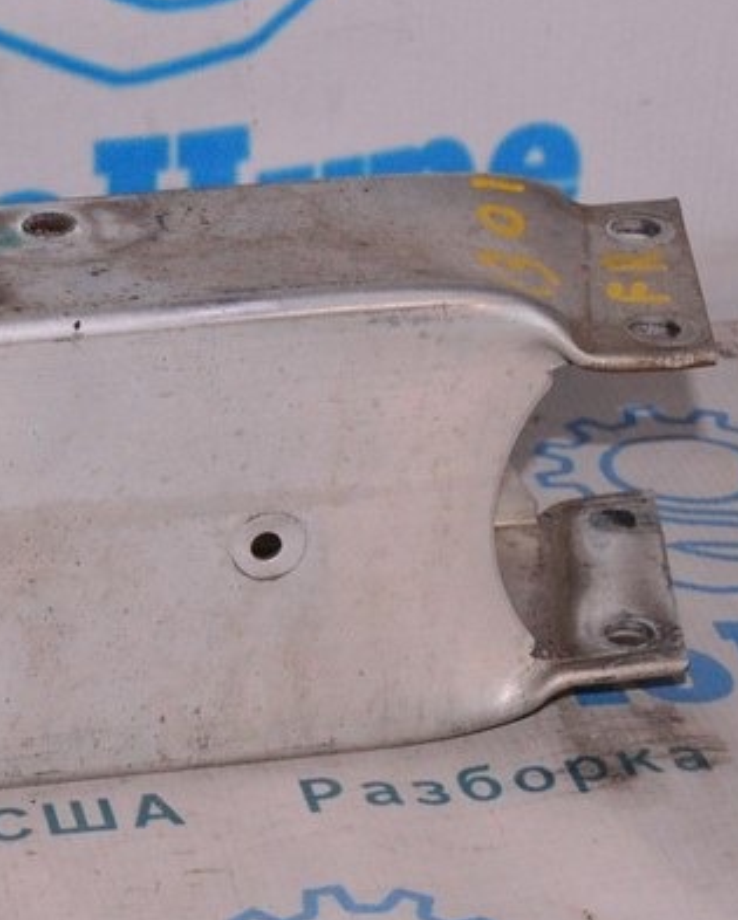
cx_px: -131
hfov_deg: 11.8
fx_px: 3497
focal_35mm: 128
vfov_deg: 15.0
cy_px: 577
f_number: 8
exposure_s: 1/125
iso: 1600
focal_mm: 35
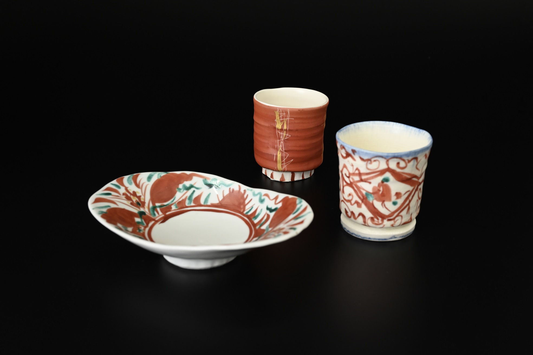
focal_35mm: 44
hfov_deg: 44.5
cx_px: 266
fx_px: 651
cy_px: 178
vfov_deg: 30.5
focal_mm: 44
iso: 1000
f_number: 6.3
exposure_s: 1/125
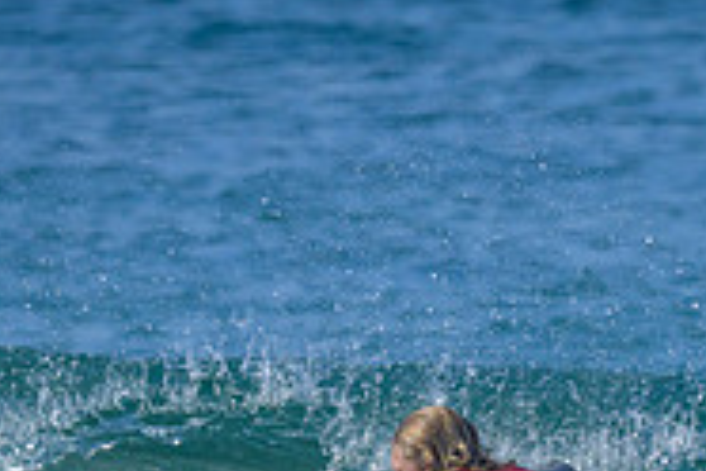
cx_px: 722
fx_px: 67006
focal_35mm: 3417
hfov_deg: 0.6
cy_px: 613
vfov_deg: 0.4
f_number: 6.3
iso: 450
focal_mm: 800
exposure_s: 1/2000
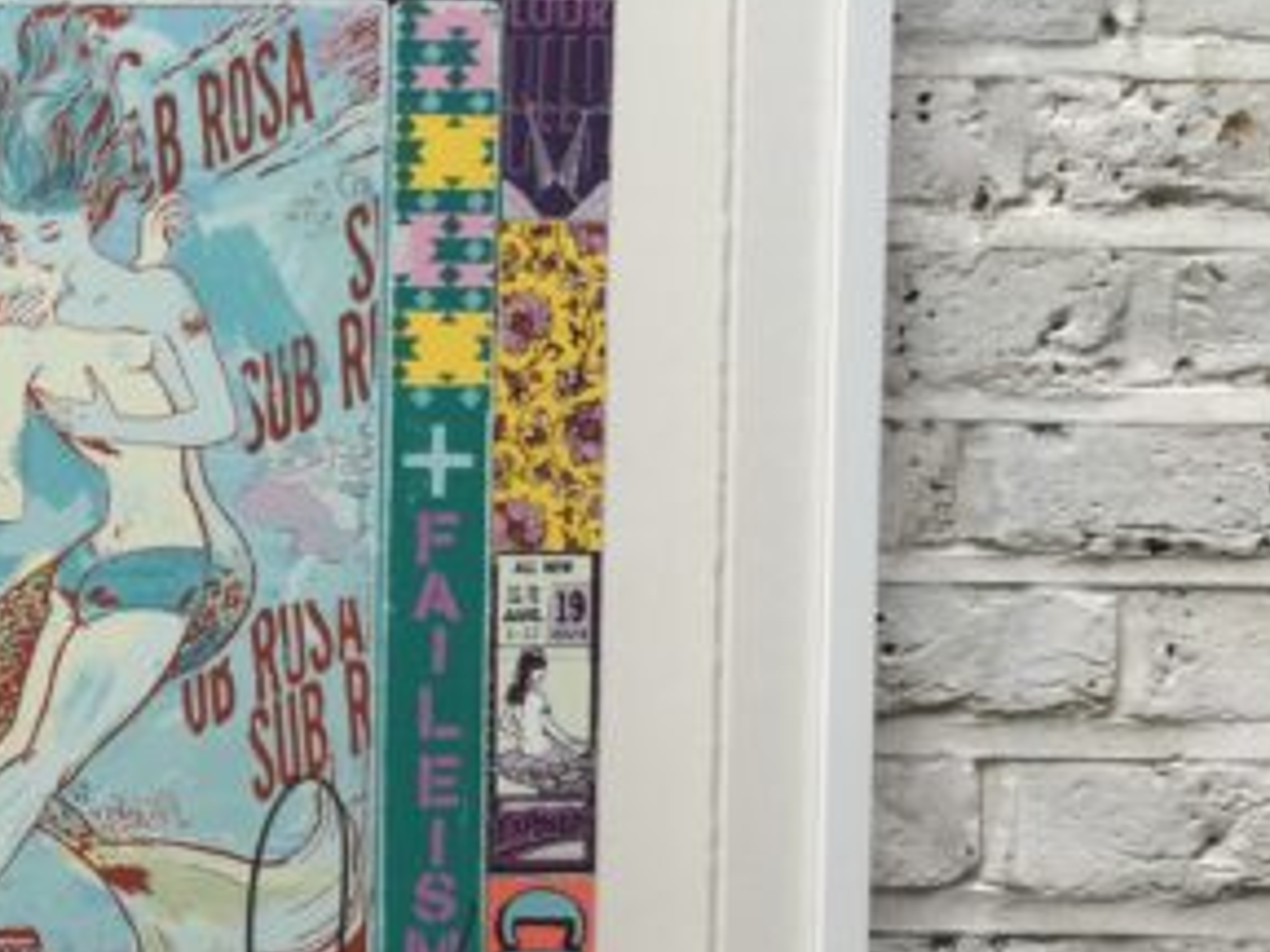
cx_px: 7
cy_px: 533
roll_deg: -1.1
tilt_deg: -1.8
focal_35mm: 75
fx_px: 2752
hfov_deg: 24.8
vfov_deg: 19.6
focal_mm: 4.15
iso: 32
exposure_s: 1/100
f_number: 2.2
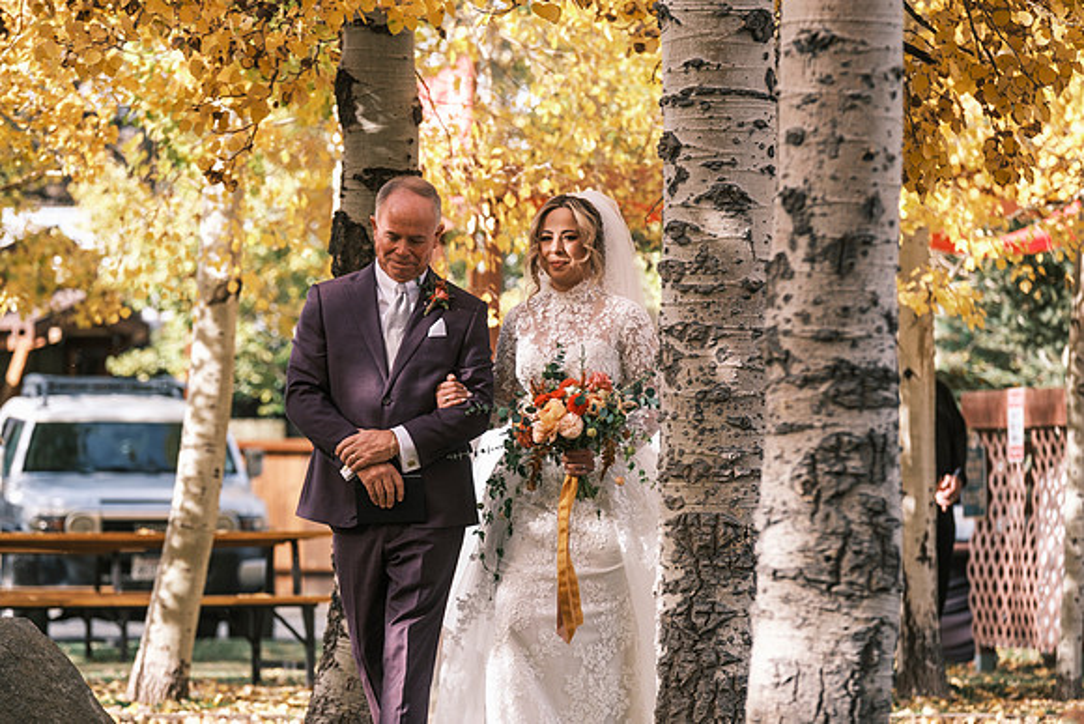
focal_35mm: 202
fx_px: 6084
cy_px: 362
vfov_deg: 6.8
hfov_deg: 10.2
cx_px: 542
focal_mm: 134.4
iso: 400
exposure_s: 1/500
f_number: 4
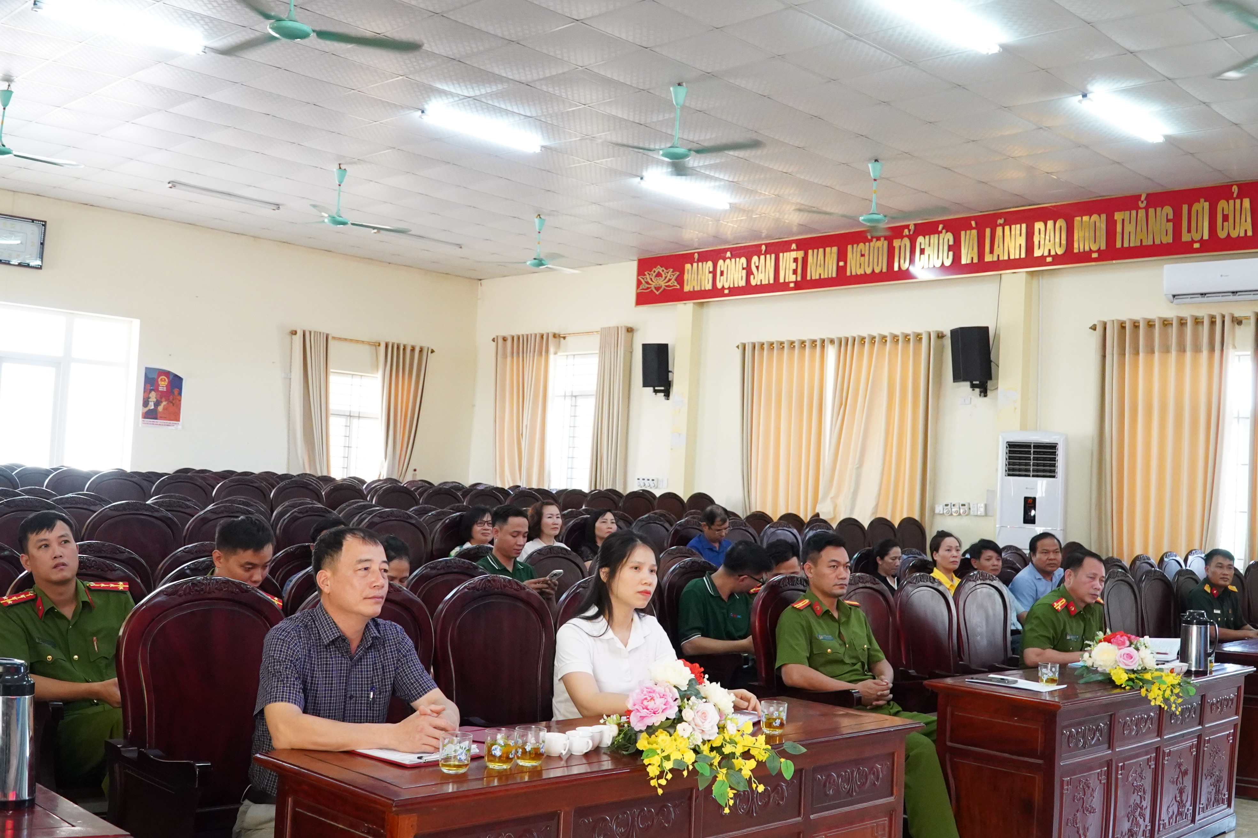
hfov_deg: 57.2
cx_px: 629
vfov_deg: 40.0
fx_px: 1153
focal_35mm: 33
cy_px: 419
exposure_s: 1/100
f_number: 6.3
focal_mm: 22
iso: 5000
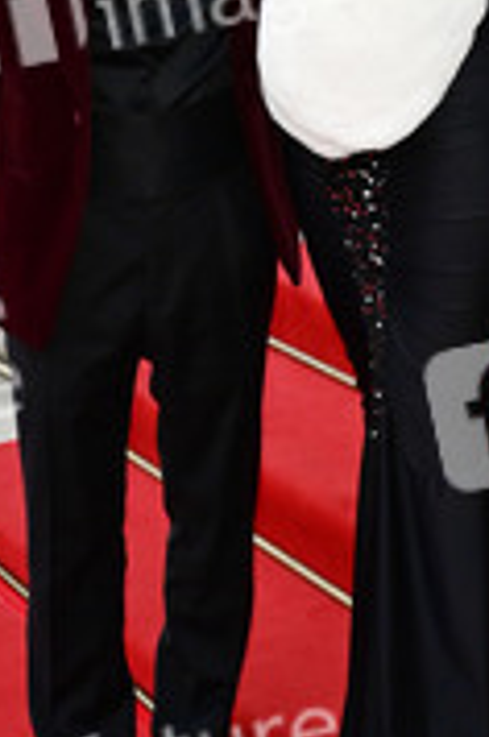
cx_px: 261
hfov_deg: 16.8
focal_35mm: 81
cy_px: 186
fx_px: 1657
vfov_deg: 24.8
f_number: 6.3
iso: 3200
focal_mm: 36
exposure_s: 1/250
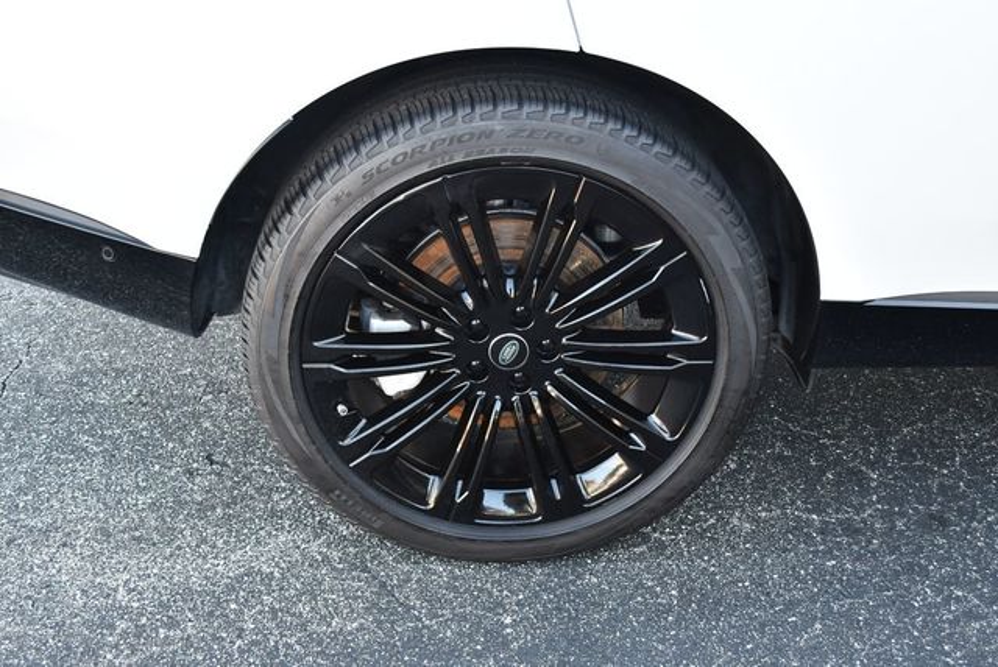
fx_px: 1221
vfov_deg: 30.6
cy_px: 334
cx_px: 499
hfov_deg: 44.5
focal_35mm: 44
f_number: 3.8
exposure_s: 1/250
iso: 560
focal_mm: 22
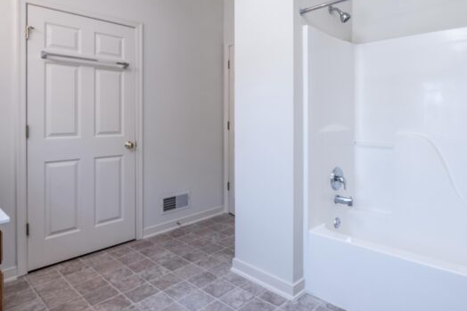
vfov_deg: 56.5
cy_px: 118
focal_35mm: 22
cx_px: 285
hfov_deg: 77.5
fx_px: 285
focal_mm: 10
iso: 400
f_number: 7.1
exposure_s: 1/25
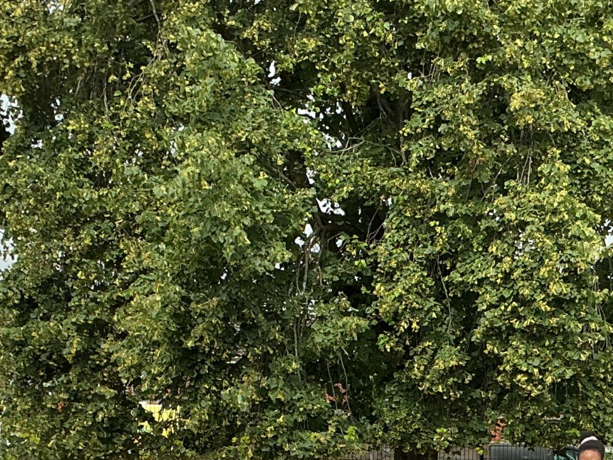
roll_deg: -1.5
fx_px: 1364
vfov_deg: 18.2
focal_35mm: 77
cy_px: 554
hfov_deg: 25.3
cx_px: 360
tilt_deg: -3.8
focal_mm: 3
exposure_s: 1/1055
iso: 25
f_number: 1.8
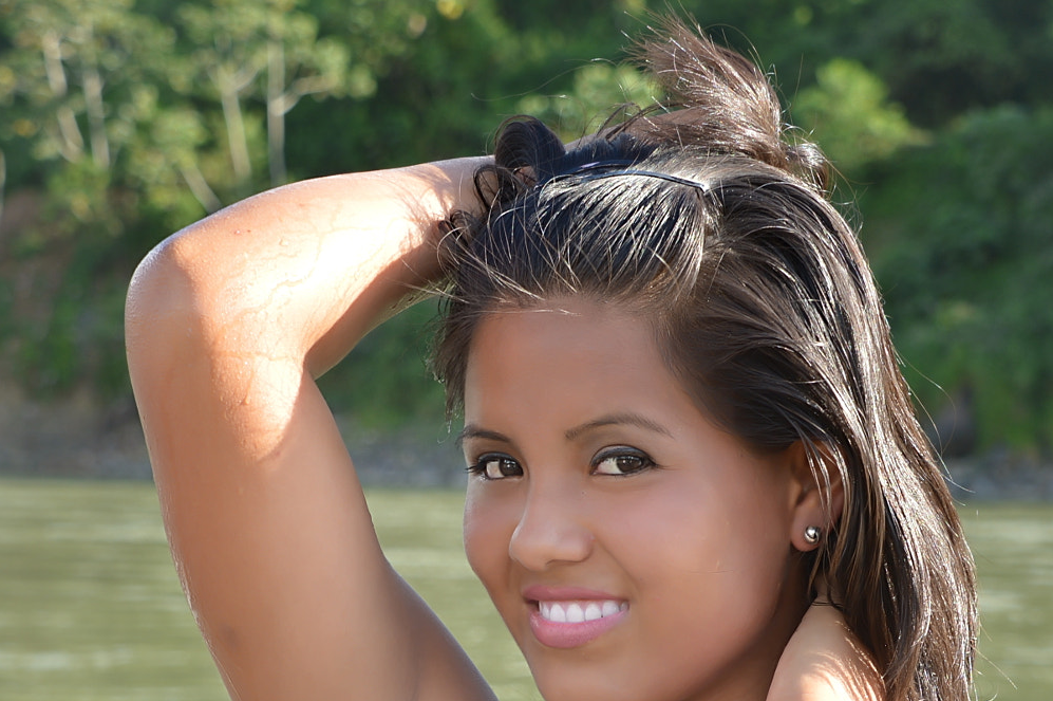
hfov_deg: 18.1
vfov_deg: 12.0
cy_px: 636
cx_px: 412
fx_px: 3302
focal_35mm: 113
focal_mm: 55
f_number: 6.3
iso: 200
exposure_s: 1/160
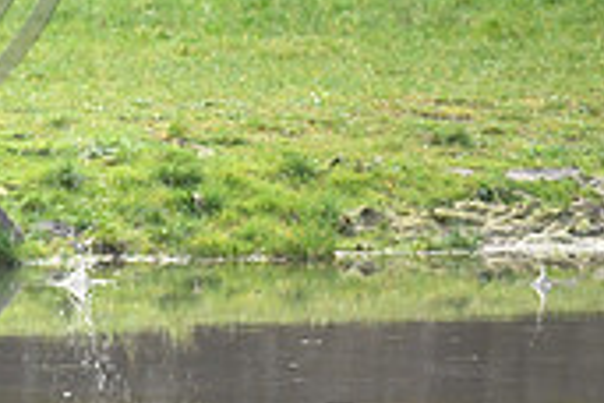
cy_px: -210
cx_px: -311
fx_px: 17682
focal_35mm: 1054
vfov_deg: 1.3
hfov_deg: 2.0
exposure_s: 1/1250
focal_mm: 310
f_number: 4.5
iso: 2500
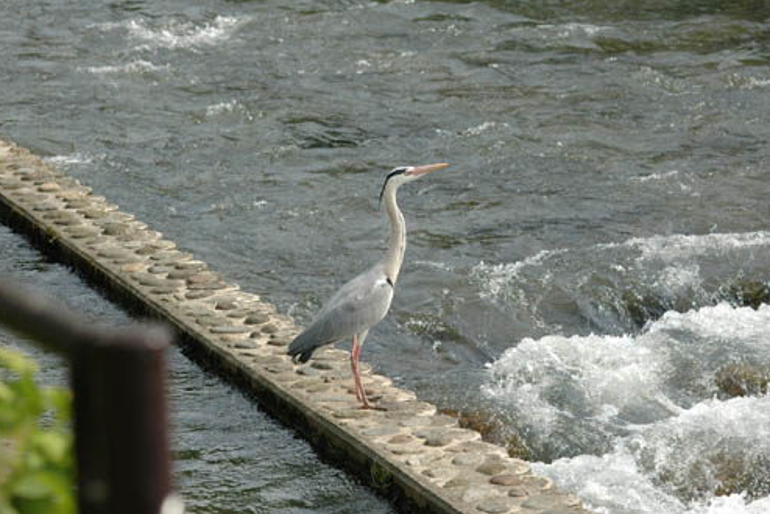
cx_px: 383
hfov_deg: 10.1
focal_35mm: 205
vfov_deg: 6.7
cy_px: 257
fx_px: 4377
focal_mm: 135
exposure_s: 1/640
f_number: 6.3
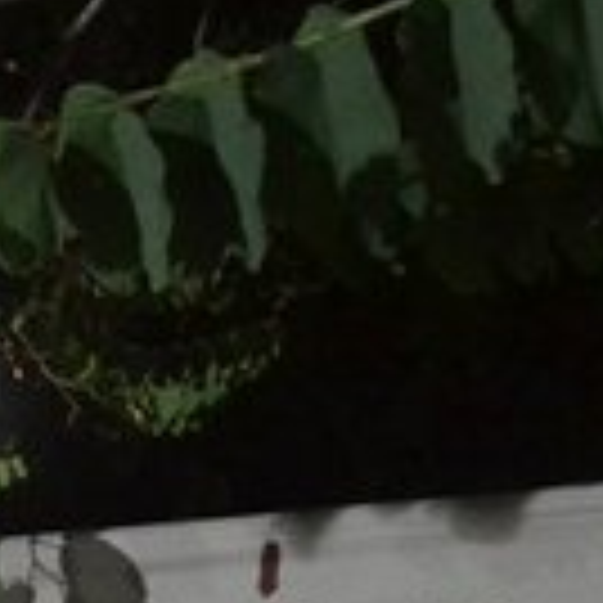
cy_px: 839
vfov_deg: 7.9
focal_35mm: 219
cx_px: -171
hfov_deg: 7.9
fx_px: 4316
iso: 3200
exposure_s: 1/20
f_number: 4.8
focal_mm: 32
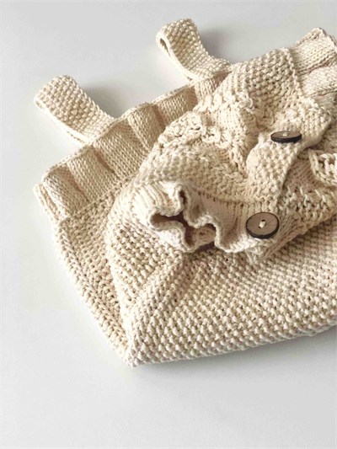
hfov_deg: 28.0
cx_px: 168
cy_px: 224
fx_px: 675
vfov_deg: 36.8
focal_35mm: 52
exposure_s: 1/24
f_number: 2.4
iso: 160
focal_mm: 6
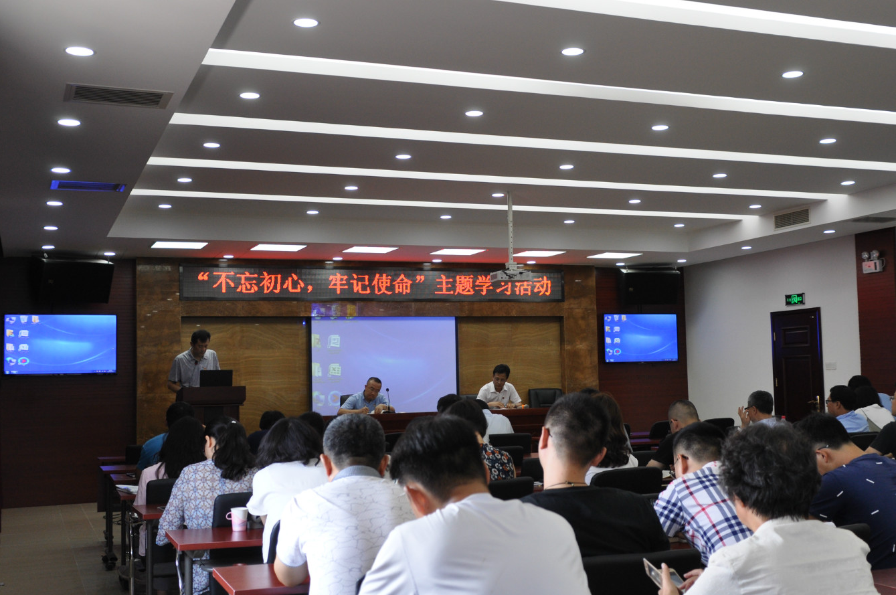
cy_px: 307
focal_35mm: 43
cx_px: 483
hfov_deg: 45.4
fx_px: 1069
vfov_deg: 31.1
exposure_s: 1/80
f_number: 4.5
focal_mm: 24
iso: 500
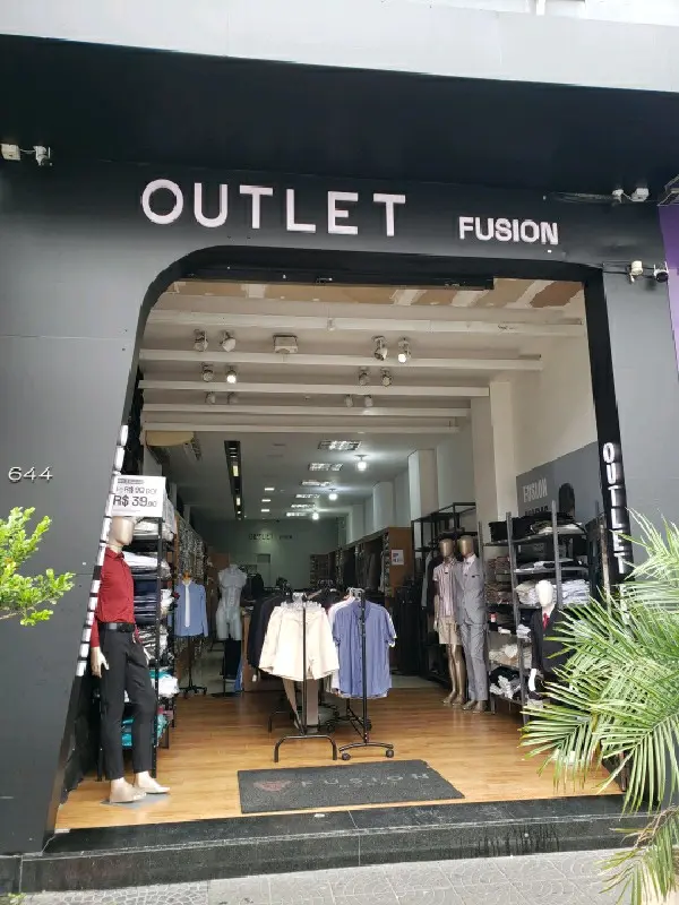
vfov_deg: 67.3
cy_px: 452
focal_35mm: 26
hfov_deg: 53.1
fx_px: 680
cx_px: 340
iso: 50
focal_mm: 4.3
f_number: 2.4
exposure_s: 1/60.2
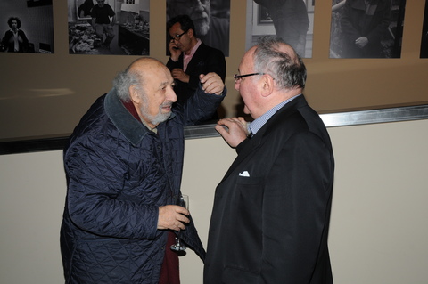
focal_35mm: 44
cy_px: 142
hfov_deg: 45.0
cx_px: 214
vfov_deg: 30.8
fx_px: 517
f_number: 9
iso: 400
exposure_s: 1/100
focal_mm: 29
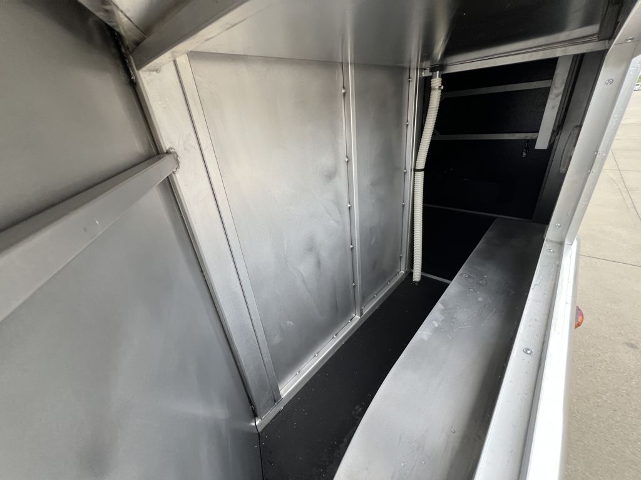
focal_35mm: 13
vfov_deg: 89.9
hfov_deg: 106.2
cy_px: 240
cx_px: 320
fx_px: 241
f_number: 1.8
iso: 100
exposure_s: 1/99
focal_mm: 1.57
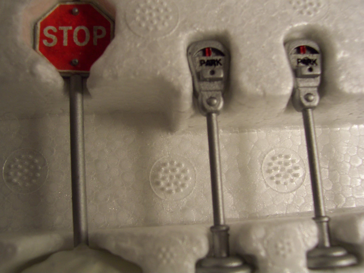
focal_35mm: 37
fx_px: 389
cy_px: 136
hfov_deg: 50.1
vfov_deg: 38.7
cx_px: 182
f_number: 2.8
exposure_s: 1/250
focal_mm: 5.6
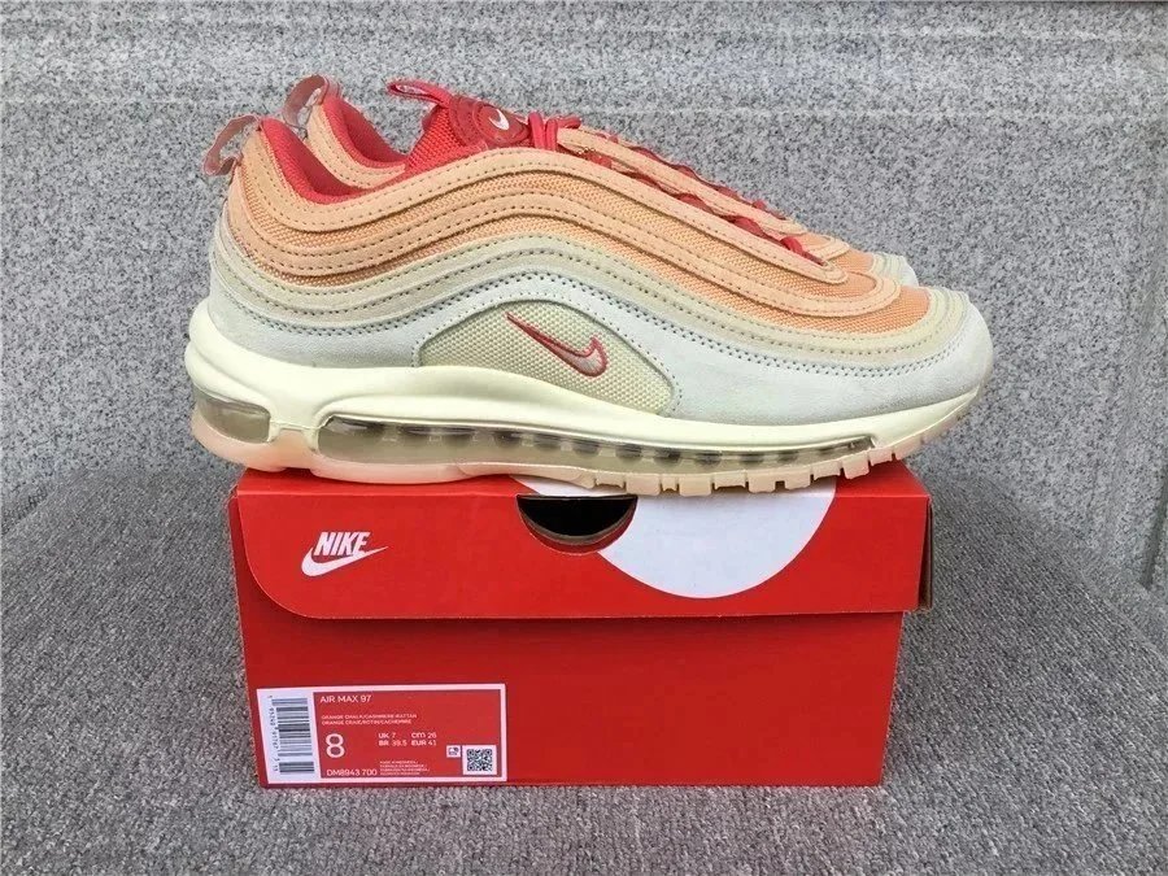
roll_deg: -0.7
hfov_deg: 58.4
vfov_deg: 45.4
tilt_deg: -19.5
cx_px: 584
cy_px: 438
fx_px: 1046
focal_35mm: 31
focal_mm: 3.3
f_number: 2.4
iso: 25
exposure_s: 1/172
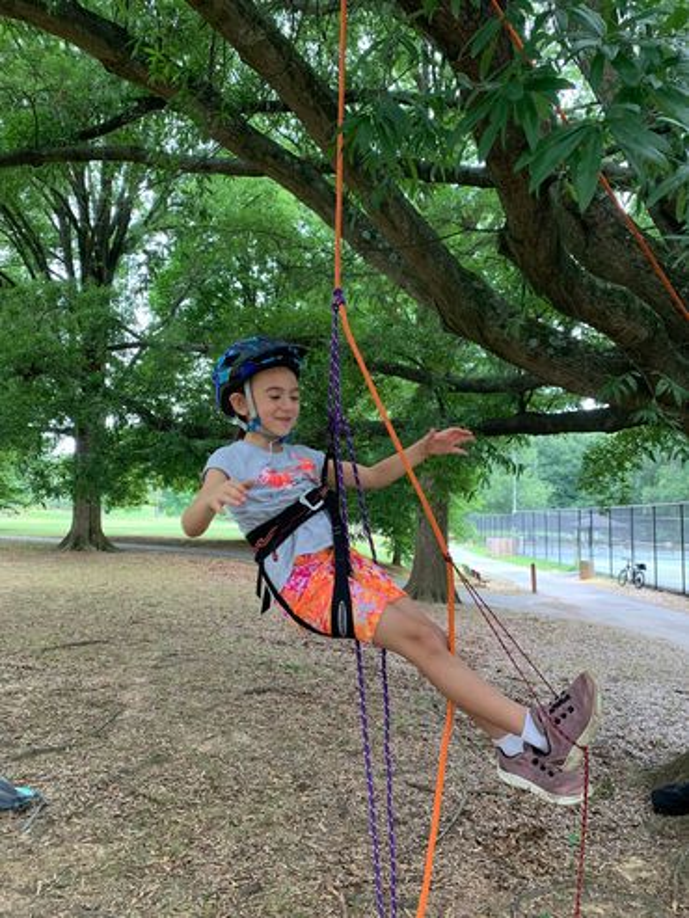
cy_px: 459
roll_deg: -1.1
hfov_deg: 53.1
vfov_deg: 67.3
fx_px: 690
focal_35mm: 26
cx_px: 344
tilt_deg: +6.4
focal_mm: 4.25
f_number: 1.8
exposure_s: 1/95
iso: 64
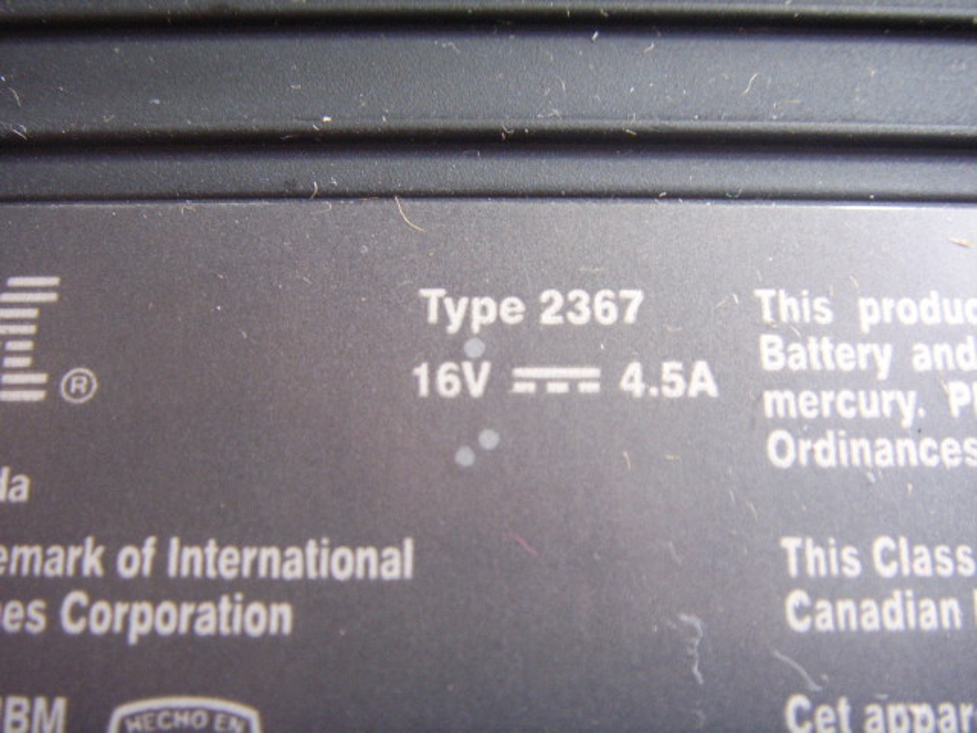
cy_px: 366
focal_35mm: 39
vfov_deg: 36.8
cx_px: 488
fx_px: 1101
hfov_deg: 47.9
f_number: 3.5
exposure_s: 1/8
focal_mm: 6.6
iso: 152
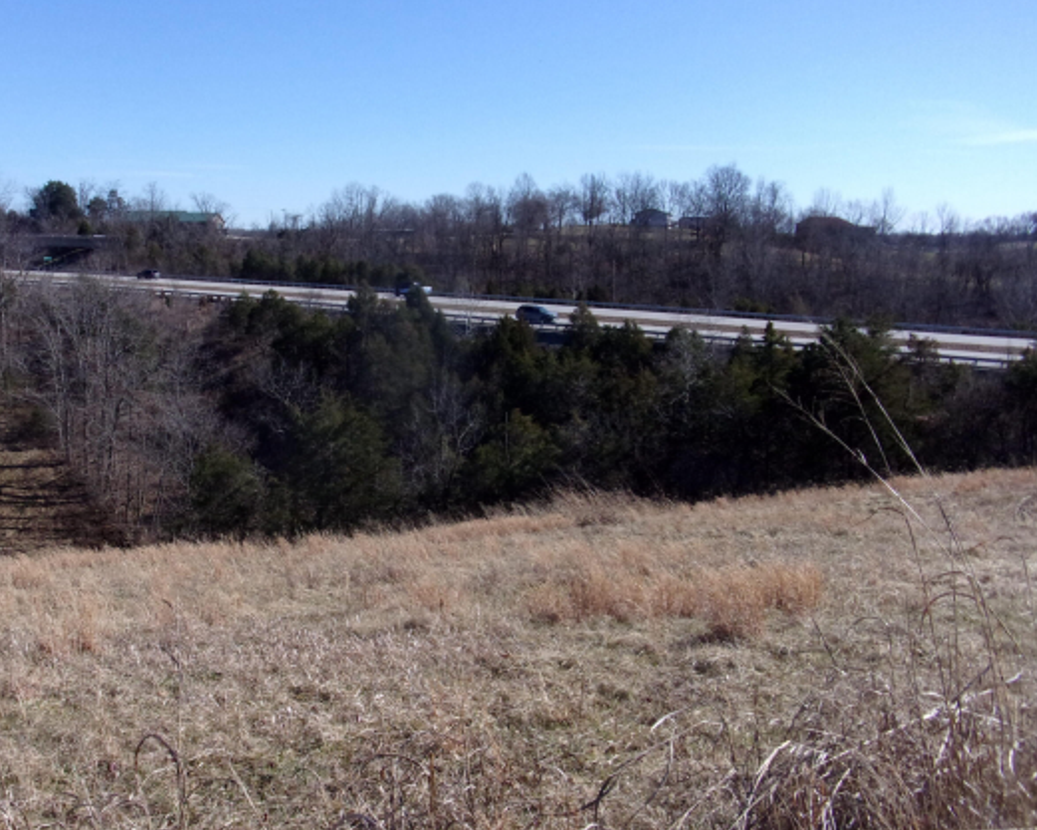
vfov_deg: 42.2
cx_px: 451
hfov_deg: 51.4
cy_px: 420
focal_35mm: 35
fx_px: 1074
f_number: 10.8
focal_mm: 5.1
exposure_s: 1/240
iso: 200
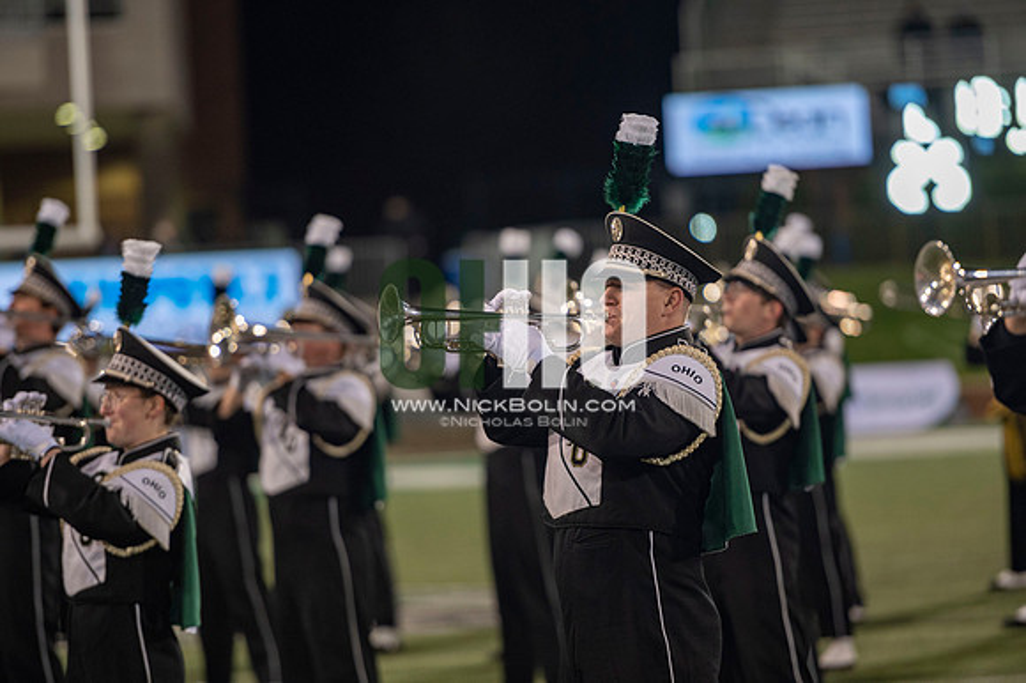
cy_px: 342
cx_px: 513
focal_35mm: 200
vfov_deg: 6.9
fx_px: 5697
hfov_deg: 10.3
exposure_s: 1/500
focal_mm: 200
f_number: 2.8
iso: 1000
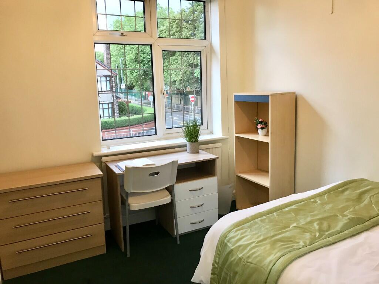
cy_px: 142
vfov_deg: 49.7
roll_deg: +1.6
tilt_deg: -8.7
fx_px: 307
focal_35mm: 28
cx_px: 190
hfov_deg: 63.4
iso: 40
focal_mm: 3.99
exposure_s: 1/17
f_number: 1.8
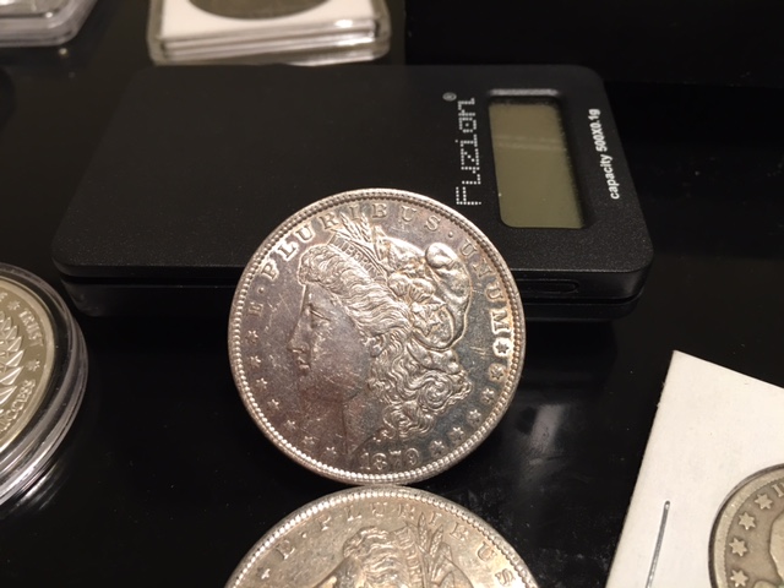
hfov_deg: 61.7
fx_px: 657
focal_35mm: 29
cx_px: 392
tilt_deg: -48.3
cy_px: 294
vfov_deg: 48.2
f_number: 2.2
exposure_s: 1/15
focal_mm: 4.15
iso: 32
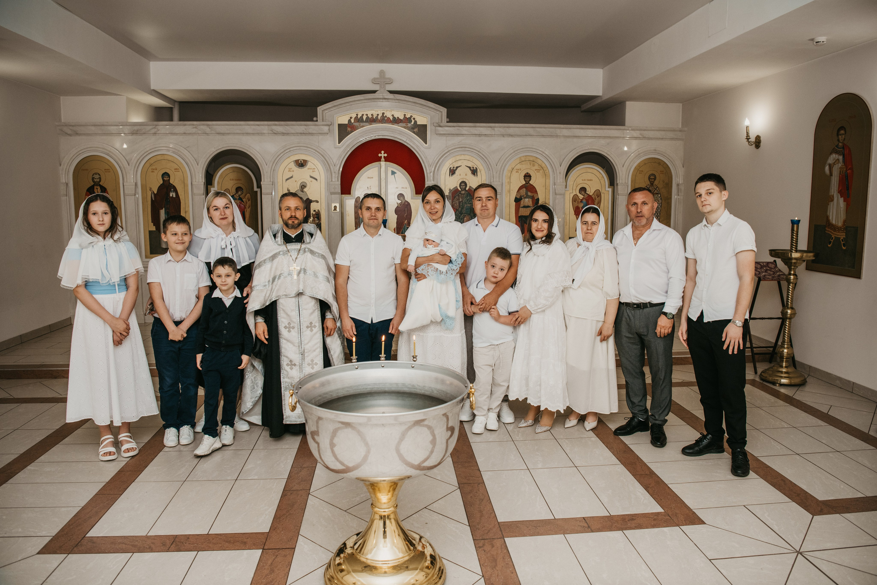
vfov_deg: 53.1
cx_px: 438
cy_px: 292
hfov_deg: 73.7
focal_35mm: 24
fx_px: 585
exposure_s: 1/160
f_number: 4.5
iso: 320
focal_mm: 24
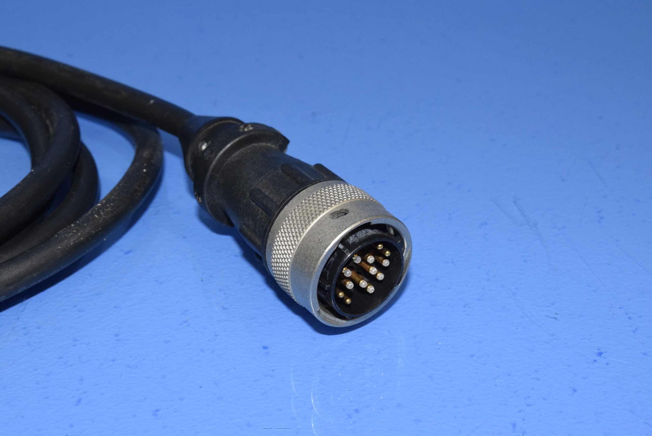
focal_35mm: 57
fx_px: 1033
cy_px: 218
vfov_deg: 23.8
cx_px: 326
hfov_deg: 35.0
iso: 2200
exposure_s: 1/60
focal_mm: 38
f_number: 14
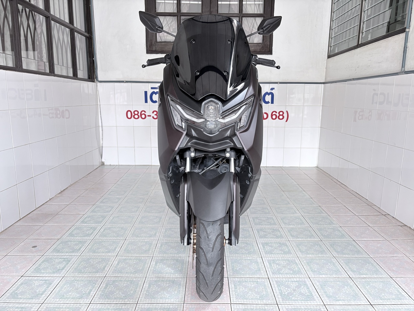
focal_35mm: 26
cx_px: 207
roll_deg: +0.3
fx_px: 311
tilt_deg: -11.5
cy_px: 156
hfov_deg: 67.3
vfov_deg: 53.1
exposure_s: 1/60
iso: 200
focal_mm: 5.96
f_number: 1.6
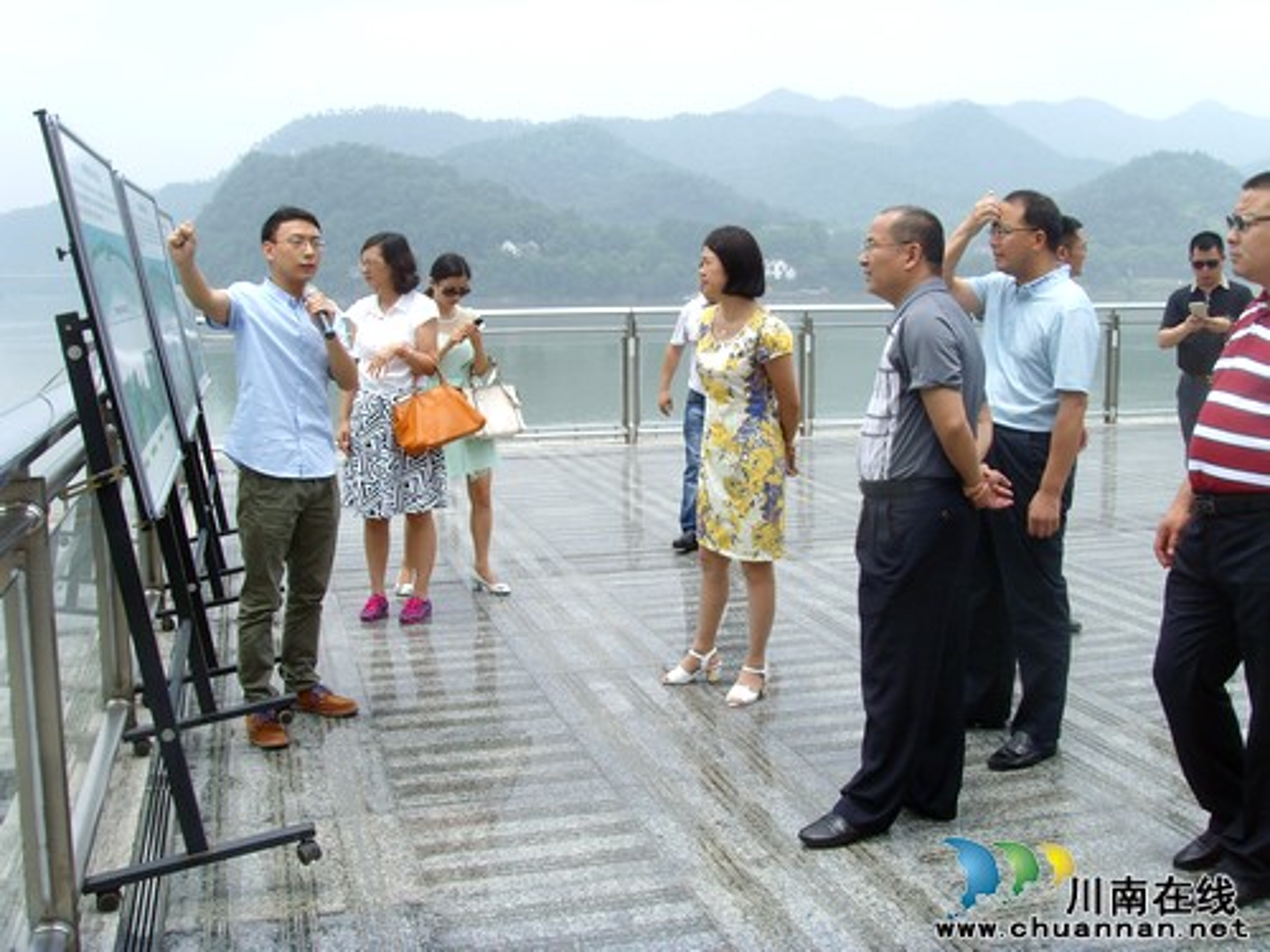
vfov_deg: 36.8
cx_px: 635
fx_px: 1431
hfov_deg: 47.9
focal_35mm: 39
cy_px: 476
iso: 80
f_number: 6.3
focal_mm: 6.6
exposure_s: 1/350
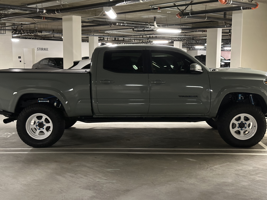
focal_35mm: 48
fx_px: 370
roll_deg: -0.1
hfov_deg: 39.7
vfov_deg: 30.3
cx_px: 134
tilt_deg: -6.8
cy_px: 100
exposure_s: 1/24
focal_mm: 6.86
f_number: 1.78
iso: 640
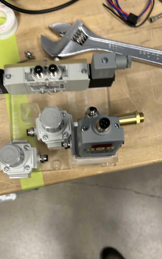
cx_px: 79
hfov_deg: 35.3
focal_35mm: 36
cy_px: 156
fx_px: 254
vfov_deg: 53.6
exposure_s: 1/61
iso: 64
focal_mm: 5.7
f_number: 1.5
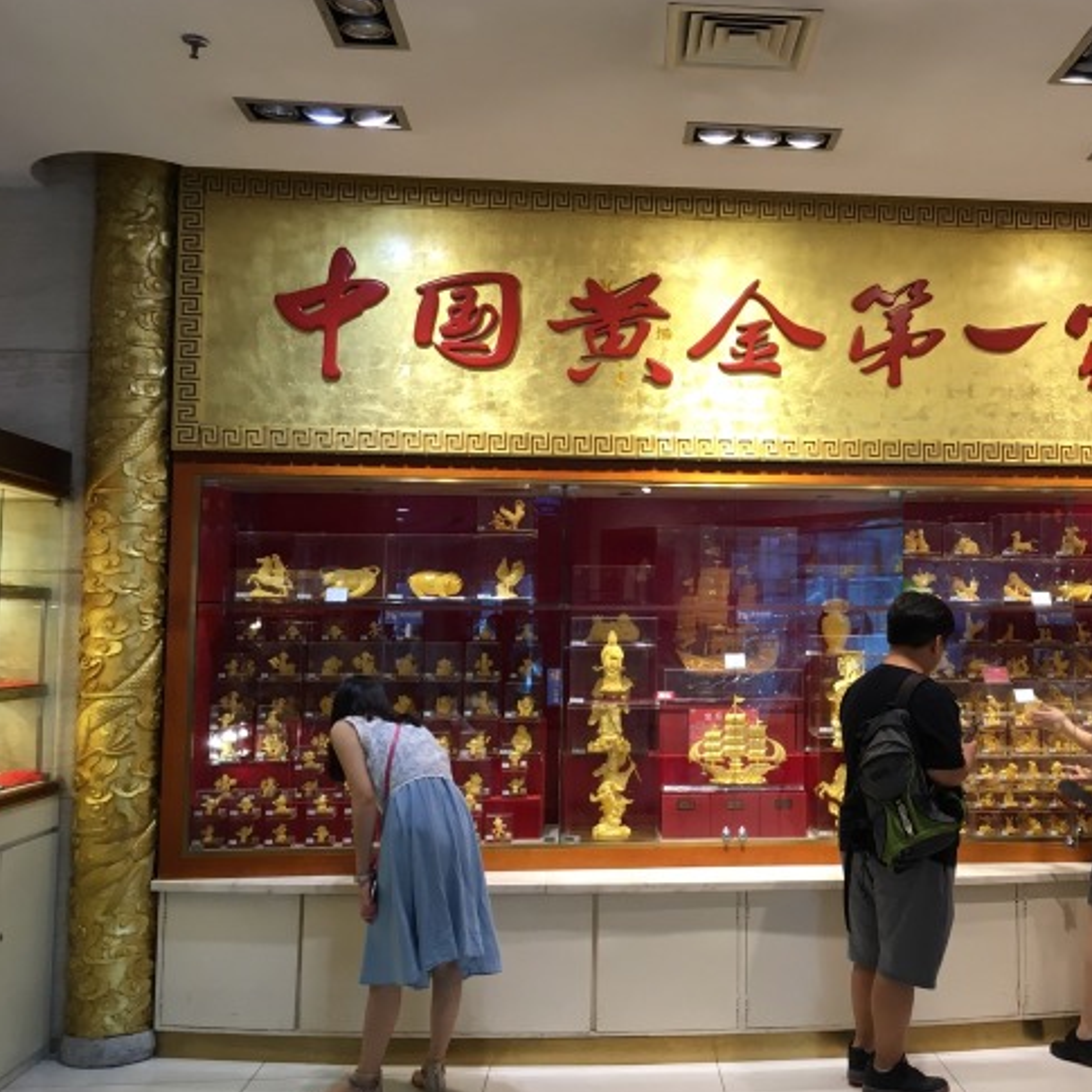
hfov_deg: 44.1
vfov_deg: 44.9
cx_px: 750
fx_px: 1321
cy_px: 544
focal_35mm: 37
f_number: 2.2
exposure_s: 1/33
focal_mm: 4.15
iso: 25
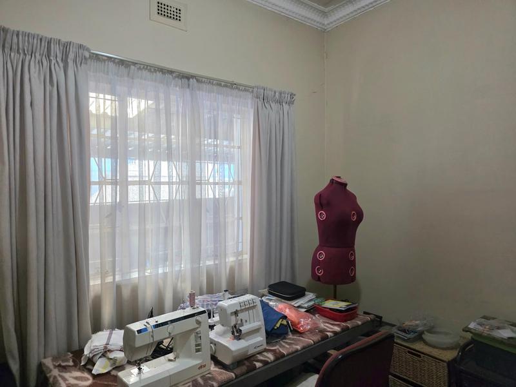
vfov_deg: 58.9
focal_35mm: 23
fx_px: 343
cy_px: 194
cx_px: 258
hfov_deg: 73.9
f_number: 1.7
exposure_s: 1/101
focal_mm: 6.3
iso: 640
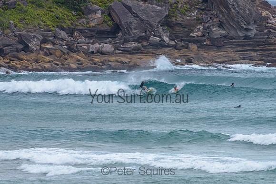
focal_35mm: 613
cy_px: 90
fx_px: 4702
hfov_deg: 3.4
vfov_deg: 2.2
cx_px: 134
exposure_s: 1/2000
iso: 320
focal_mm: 500
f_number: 5.6
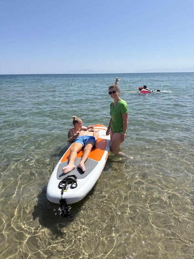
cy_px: 130
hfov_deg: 56.8
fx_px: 179
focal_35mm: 24
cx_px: 97
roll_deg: +0.2
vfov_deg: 71.6
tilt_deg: -17.6
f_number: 1.78
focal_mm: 6.76
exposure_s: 1/6711
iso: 80
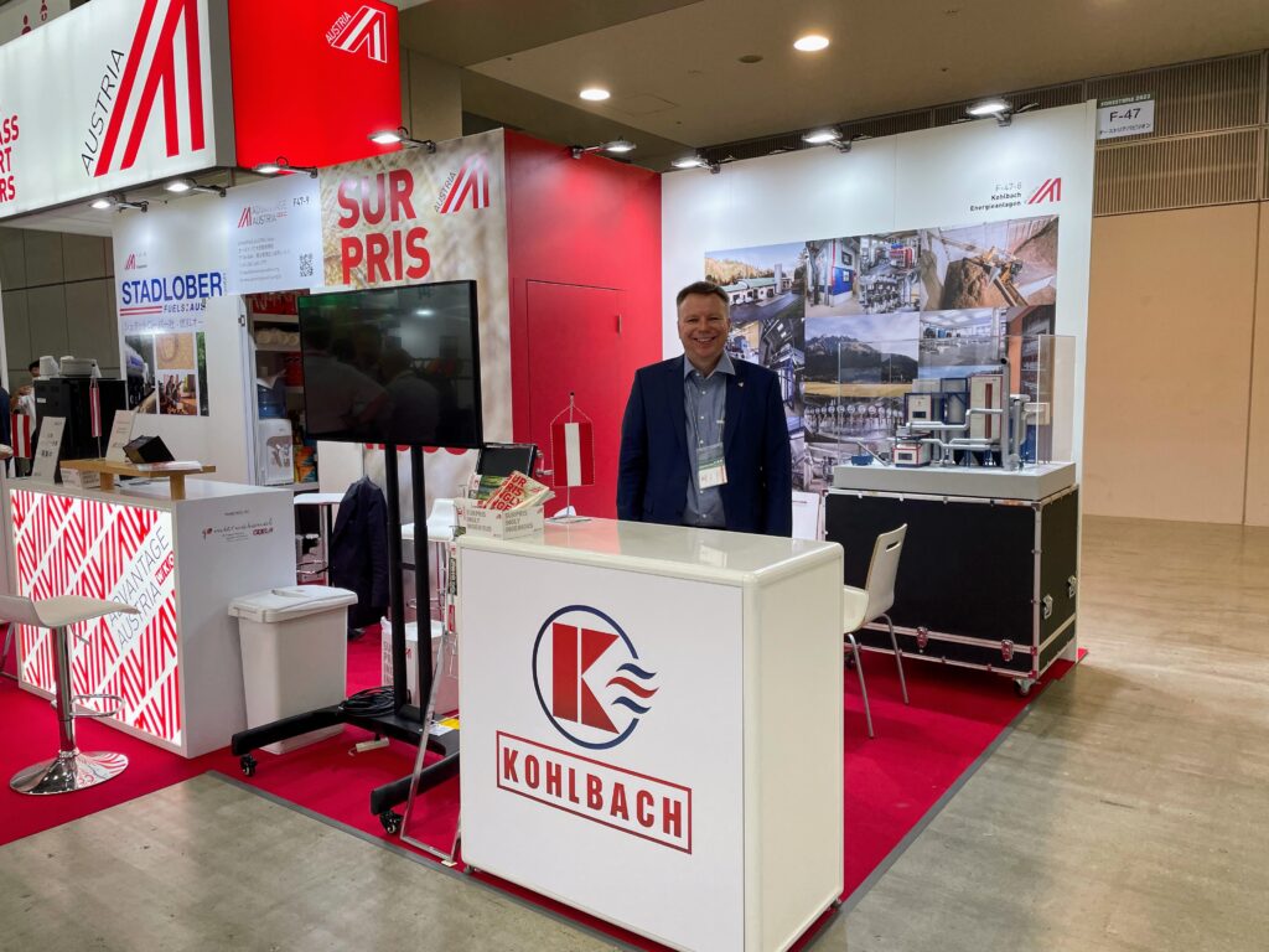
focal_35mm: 26
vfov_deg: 53.1
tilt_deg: -5.1
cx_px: 634
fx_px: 953
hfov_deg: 67.3
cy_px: 476
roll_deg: +1.5
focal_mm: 4.2
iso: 50
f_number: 1.6
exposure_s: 1/100
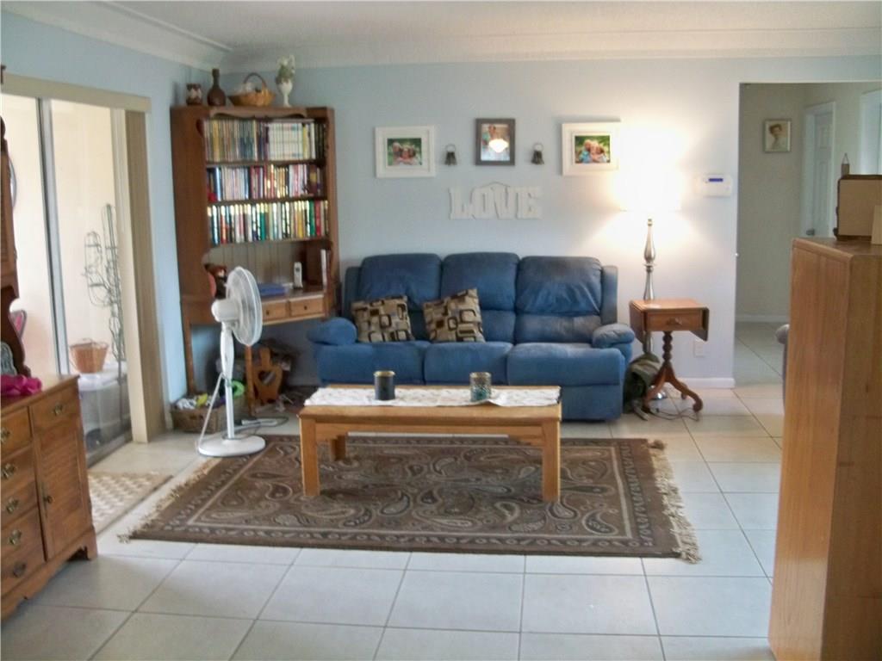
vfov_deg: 40.7
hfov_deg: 52.6
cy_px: 330
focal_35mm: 35
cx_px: 441
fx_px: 892
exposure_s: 1/25
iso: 400
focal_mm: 6.2
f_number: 3.5
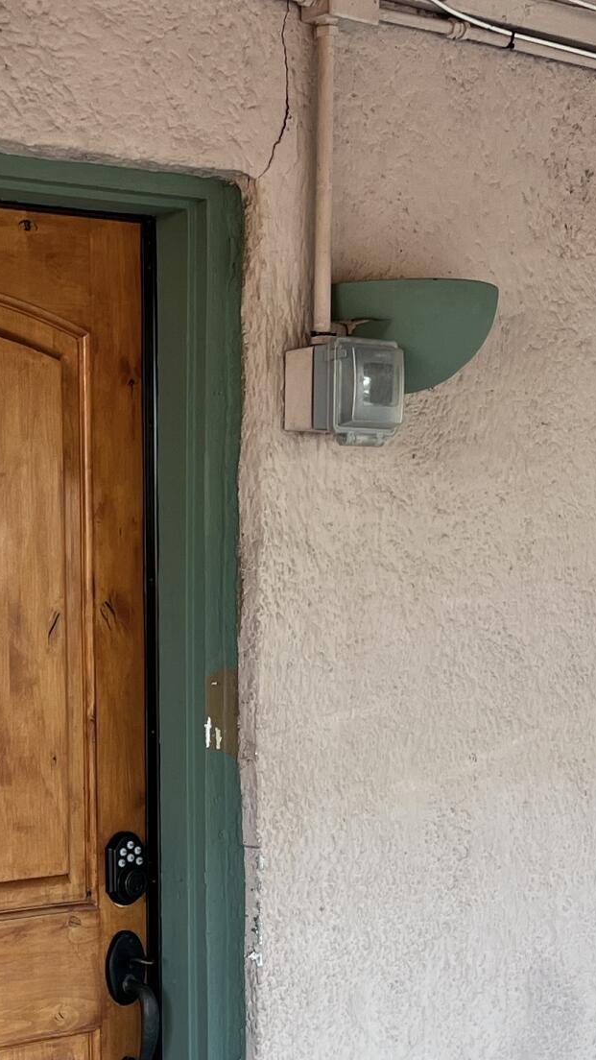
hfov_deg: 15.1
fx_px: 2163
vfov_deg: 27.1
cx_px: -147
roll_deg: +1.7
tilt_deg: -5.6
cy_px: 819
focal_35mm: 77
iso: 50
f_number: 1.6
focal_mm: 5.1
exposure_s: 1/122
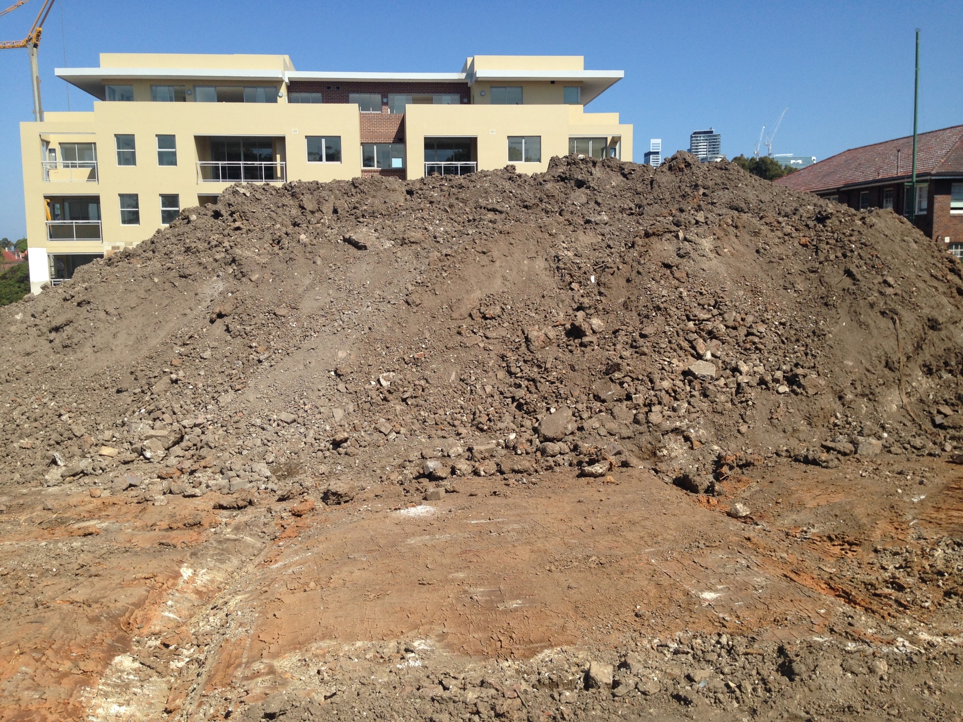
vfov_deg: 42.9
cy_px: 361
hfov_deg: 55.4
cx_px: 482
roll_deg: +2.3
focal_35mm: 33
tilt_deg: -7.7
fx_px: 918
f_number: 2.4
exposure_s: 1/1869
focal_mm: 4.12
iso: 50
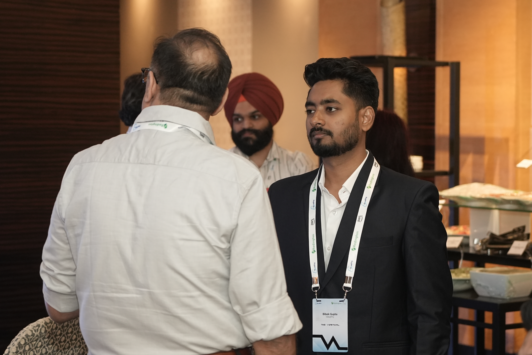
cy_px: 178
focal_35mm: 99
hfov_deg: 20.6
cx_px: 266
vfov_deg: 13.8
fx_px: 1463
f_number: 4
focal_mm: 66
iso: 2000
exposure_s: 1/125
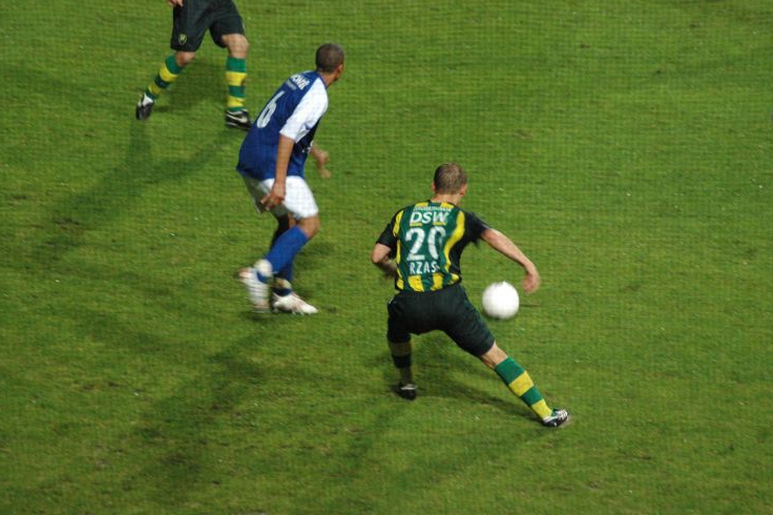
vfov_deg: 5.0
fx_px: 5945
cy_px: 256
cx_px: 397
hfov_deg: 7.4
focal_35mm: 277
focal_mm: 170
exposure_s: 1/90
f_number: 4.8
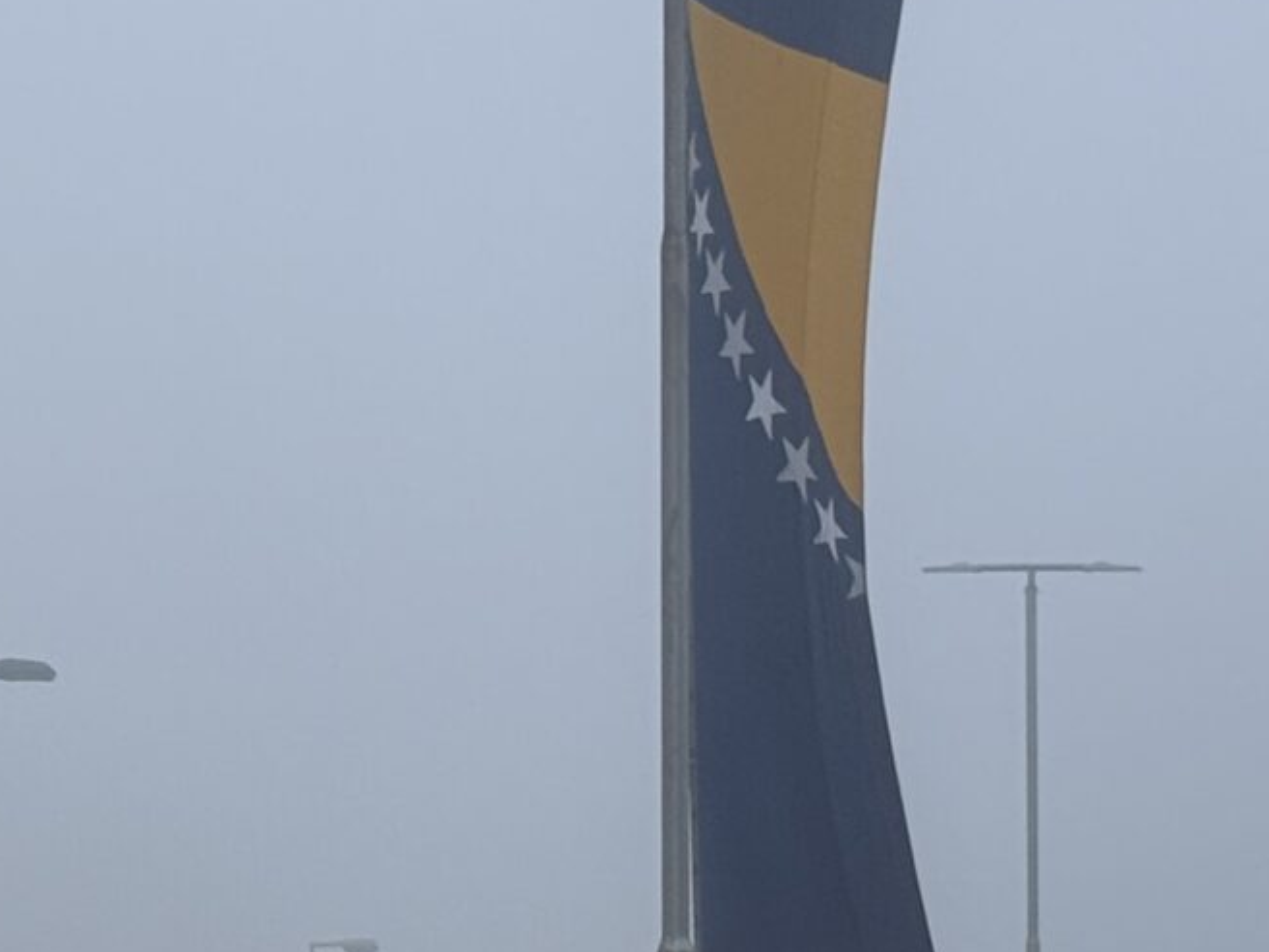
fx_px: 6857
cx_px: 344
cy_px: 714
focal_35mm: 187
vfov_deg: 7.9
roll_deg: +0.6
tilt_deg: +5.6
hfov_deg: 10.6
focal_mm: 6.76
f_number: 1.78
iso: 64
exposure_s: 1/75
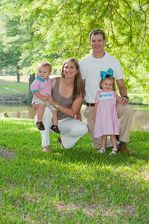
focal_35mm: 86
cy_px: 112
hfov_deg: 15.9
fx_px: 535
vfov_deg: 23.7
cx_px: 74
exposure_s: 1/100
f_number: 5
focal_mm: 86
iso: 250
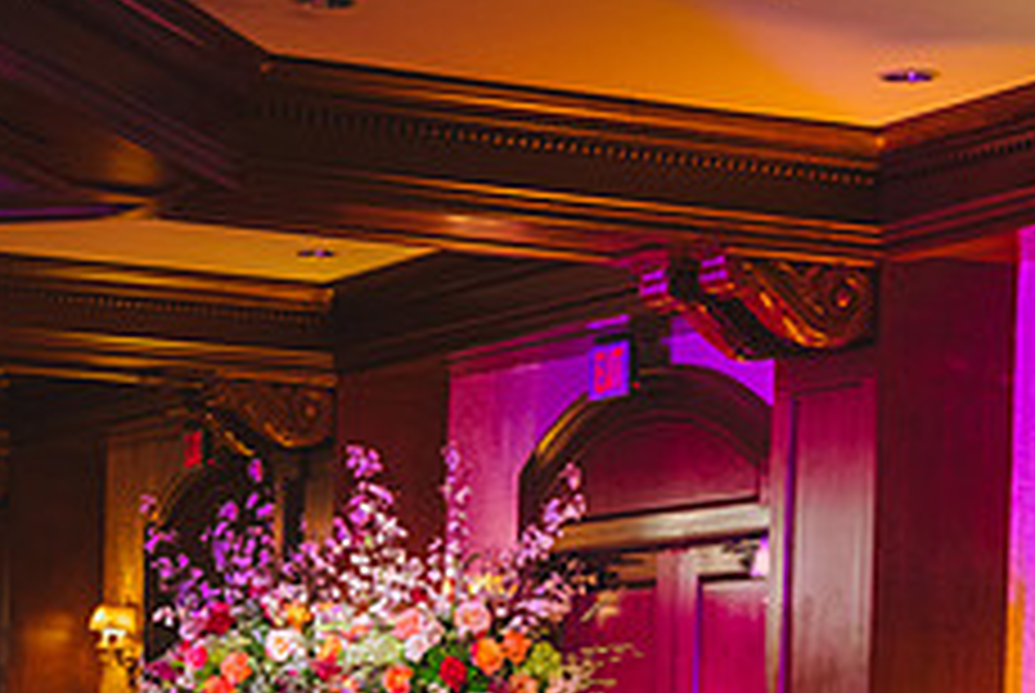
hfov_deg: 16.9
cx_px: 342
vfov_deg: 11.1
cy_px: 844
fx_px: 3483
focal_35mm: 121
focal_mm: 48
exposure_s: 1/60
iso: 2000
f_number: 3.5
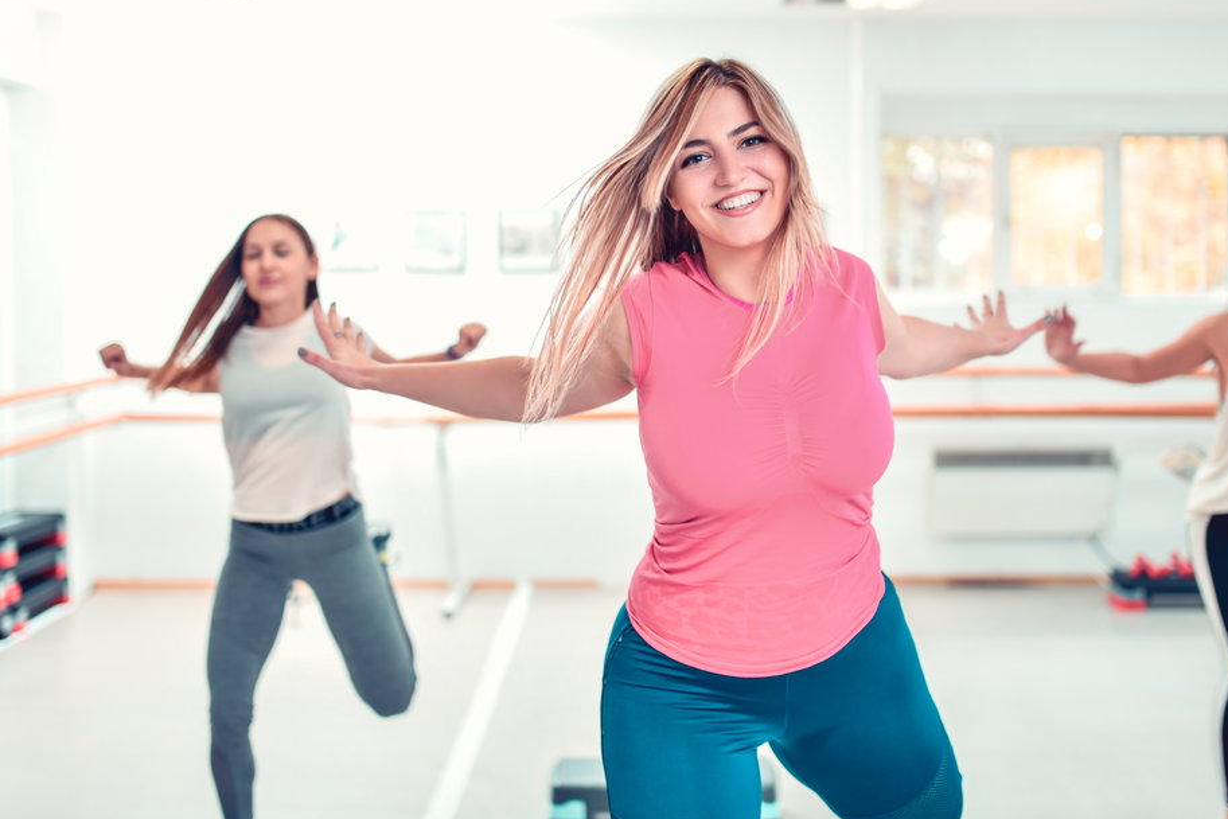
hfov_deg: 42.7
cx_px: 689
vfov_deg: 29.2
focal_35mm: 46
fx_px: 1569
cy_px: 316
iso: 200
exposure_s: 1/160
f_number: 1.4
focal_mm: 35
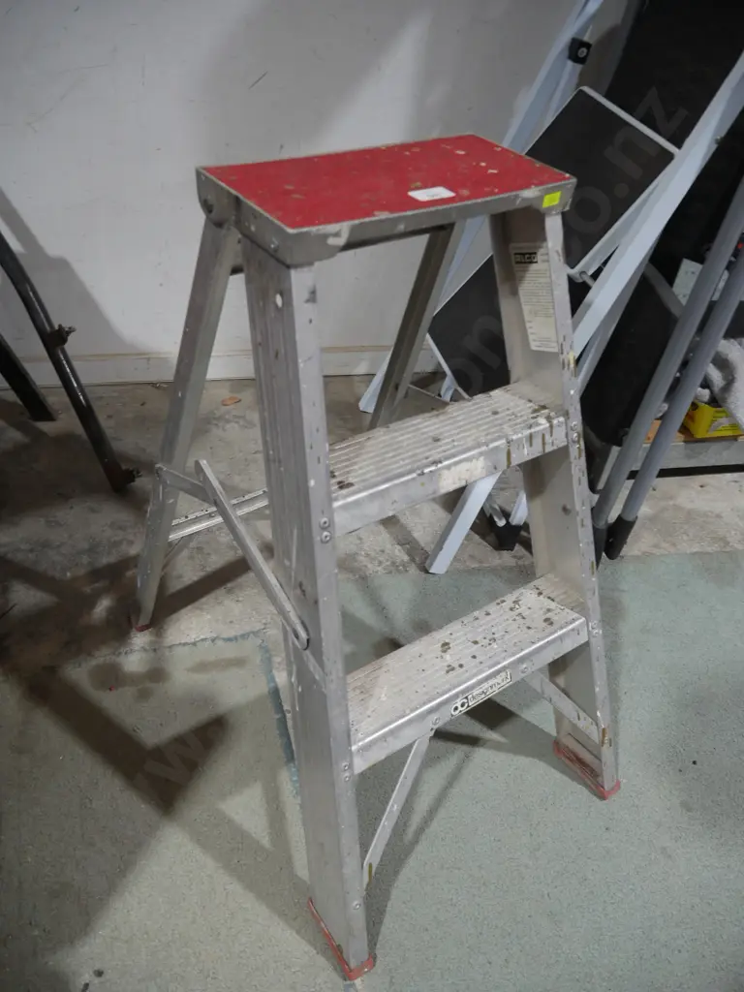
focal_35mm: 28
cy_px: 496
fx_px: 802
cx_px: 372
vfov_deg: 63.4
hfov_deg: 49.7
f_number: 3.5
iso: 500
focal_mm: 14
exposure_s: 1/60
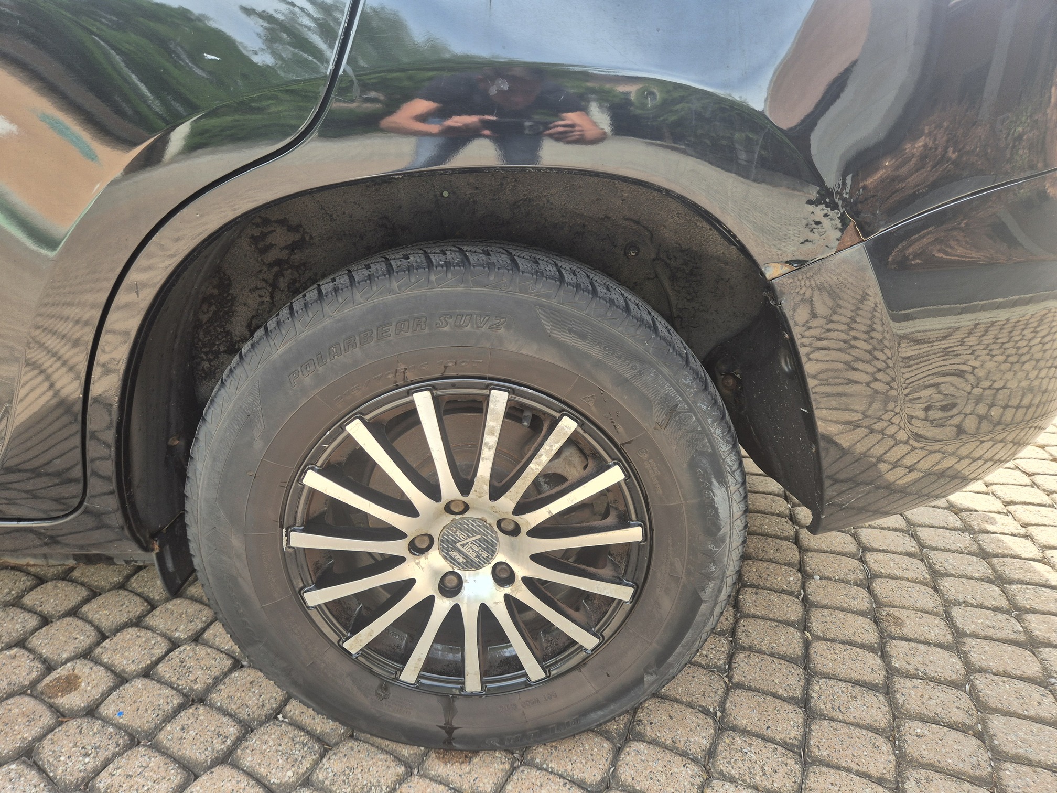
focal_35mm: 23
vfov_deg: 58.9
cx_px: 528
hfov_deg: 73.9
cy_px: 396
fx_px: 702
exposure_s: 1/180
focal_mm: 5.4
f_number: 1.8
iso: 25
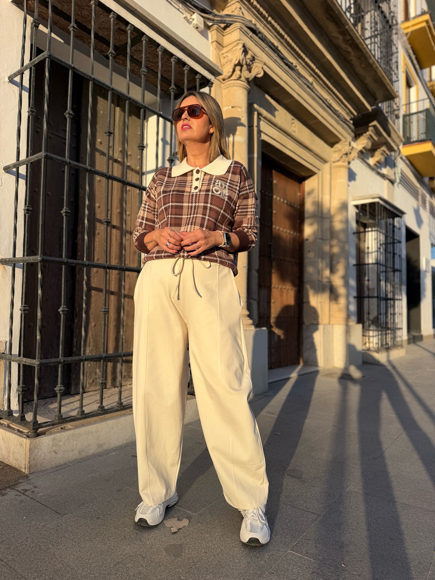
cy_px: 290
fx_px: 402
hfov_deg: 56.8
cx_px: 218
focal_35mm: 24
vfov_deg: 71.6
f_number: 1.78
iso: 80
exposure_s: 1/2232
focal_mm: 6.76
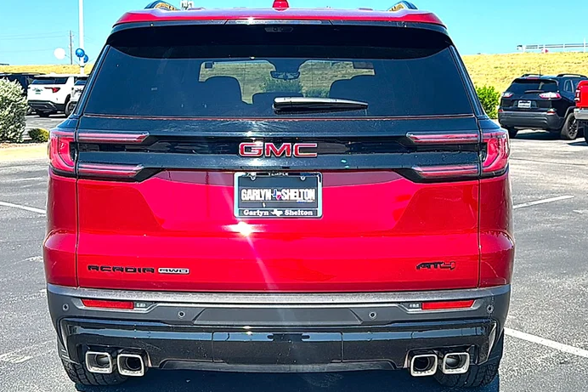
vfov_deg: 33.4
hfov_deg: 48.5
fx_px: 653
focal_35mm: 40
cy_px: 188
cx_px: 295
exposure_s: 1/2364
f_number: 1.78
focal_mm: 6.86
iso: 80
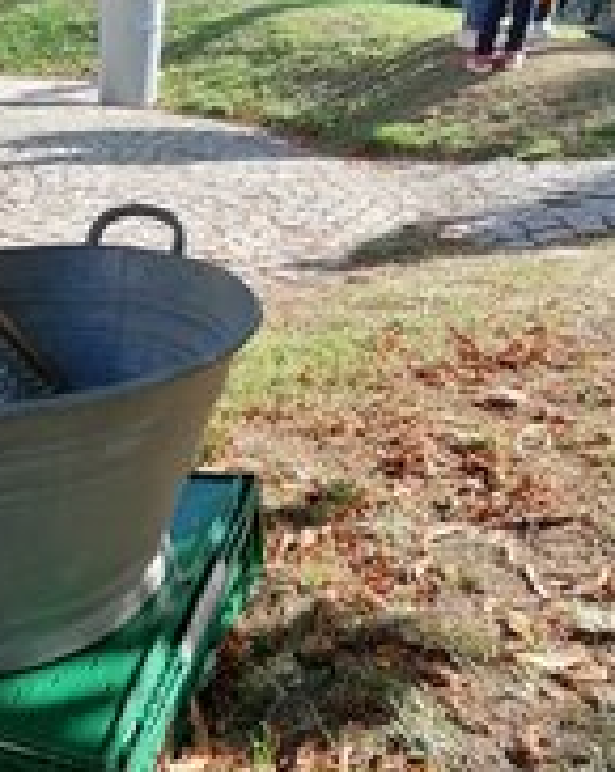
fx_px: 1323
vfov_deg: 32.0
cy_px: 212
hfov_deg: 24.9
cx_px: -4
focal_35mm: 58
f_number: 1.8
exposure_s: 1/403
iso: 50
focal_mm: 4.75
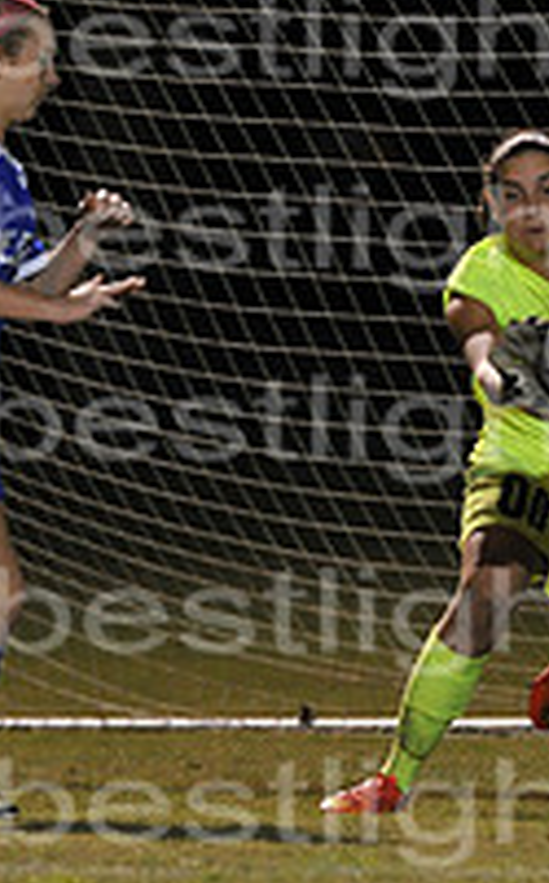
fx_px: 21214
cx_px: 562
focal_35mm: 883
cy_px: 334
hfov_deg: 1.5
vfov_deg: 2.4
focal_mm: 300
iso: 4000
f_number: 3.5
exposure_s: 1/500
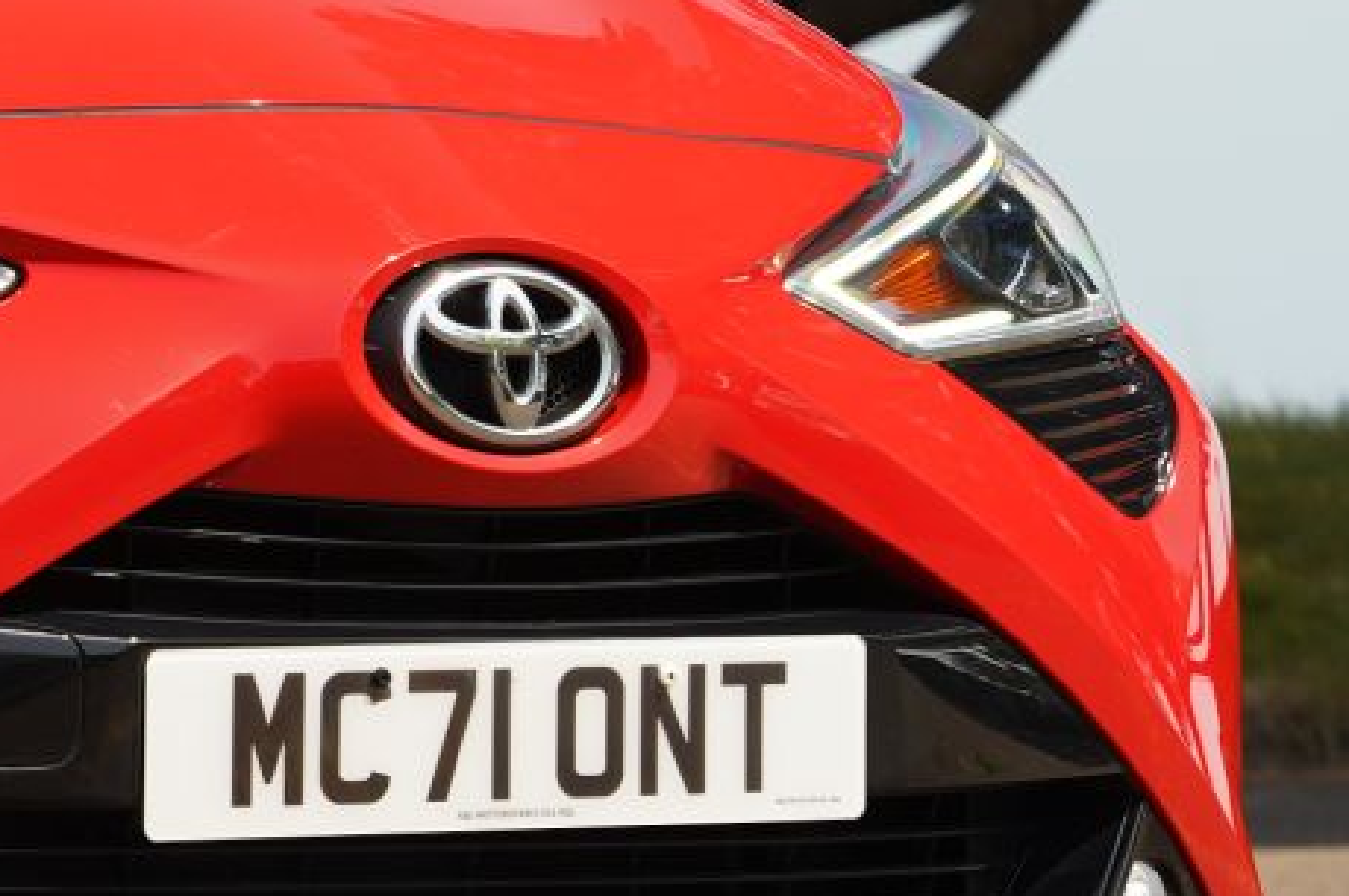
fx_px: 9133
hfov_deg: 8.3
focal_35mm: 244
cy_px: 264
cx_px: -597
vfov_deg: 5.6
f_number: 4.5
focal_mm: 70
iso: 100
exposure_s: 1/160
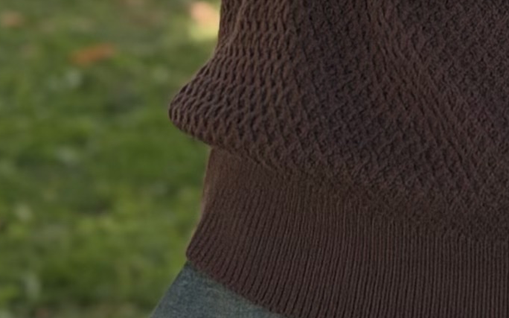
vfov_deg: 4.1
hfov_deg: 7.0
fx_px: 4160
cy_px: -907
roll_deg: +0.2
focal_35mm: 300
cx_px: 554
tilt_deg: -1.3
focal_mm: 6.76
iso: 80
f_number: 1.78
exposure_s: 1/1754
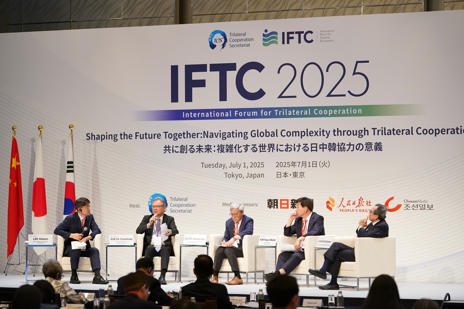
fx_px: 1597
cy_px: 154
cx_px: 232
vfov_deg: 11.0
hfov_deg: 16.5
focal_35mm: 124
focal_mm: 124
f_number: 3.5
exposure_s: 1/250
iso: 4000
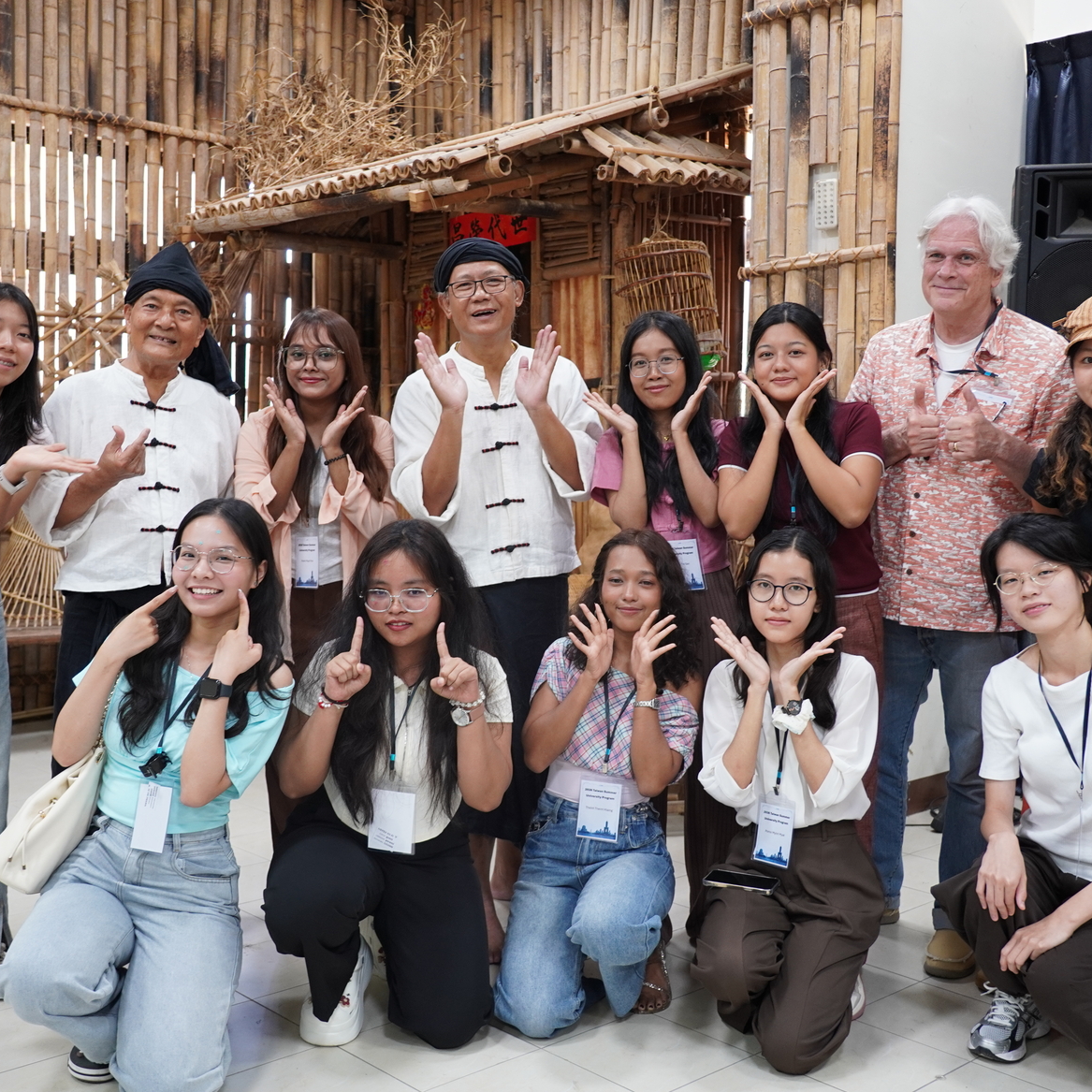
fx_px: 1382
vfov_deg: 43.1
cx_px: 536
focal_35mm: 39
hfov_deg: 43.1
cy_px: 548
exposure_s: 1/40
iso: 500
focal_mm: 19.7
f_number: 2.8
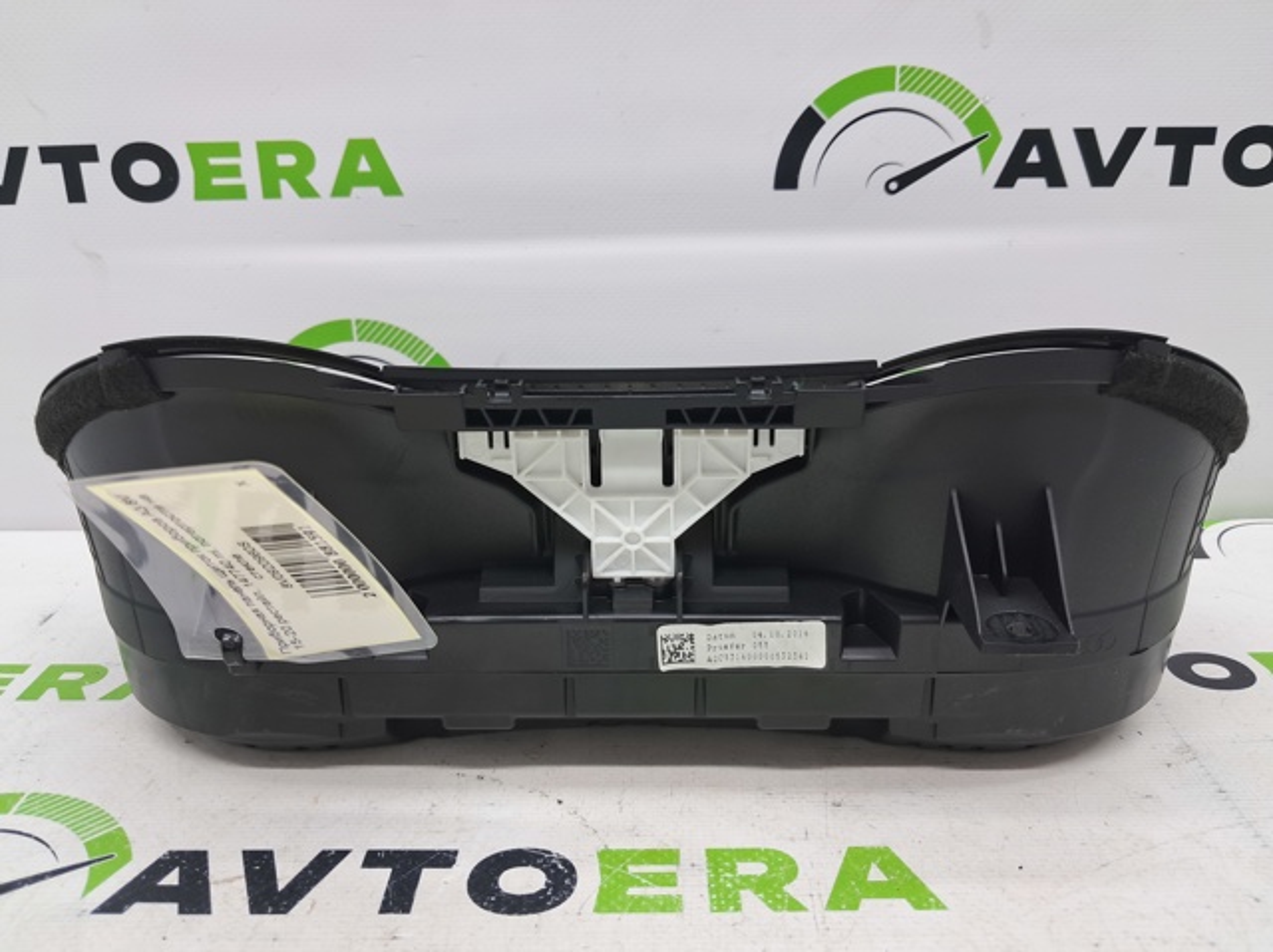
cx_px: 636
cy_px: 476
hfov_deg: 65.4
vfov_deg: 51.3
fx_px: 992
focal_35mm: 27
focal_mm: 4
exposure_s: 1/50
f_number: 1.8
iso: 50
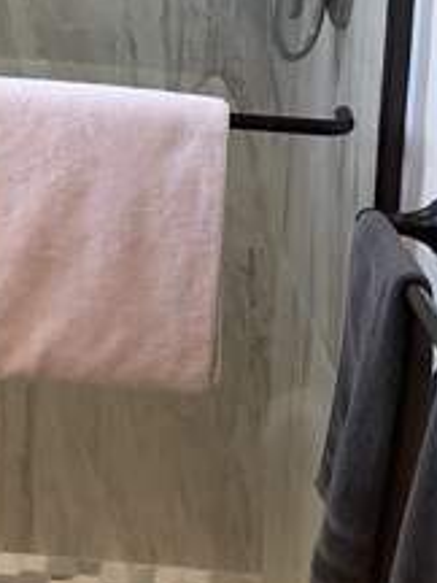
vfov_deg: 20.3
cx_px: -165
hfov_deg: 15.2
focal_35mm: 92
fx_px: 1549
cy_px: -70
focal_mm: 3.3
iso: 125
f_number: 2.4
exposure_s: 1/60
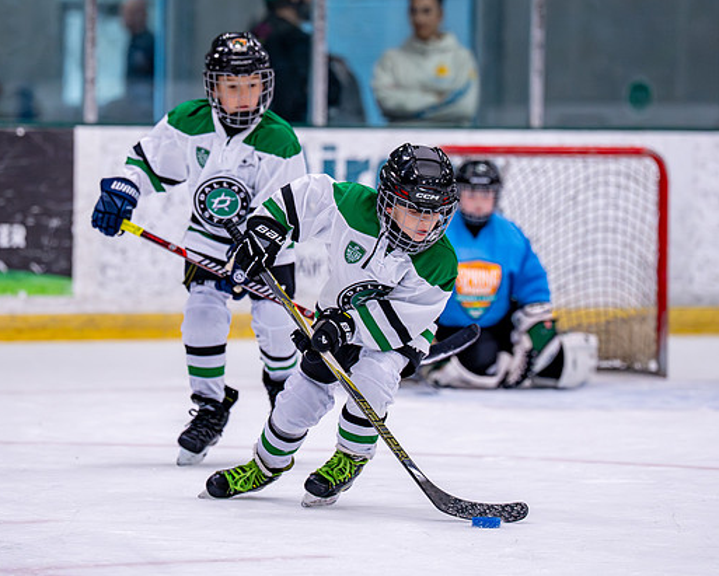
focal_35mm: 257
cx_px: 325
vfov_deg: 6.0
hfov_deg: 7.5
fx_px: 5472
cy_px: 252
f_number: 2.8
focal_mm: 156
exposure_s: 1/1250
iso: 2500
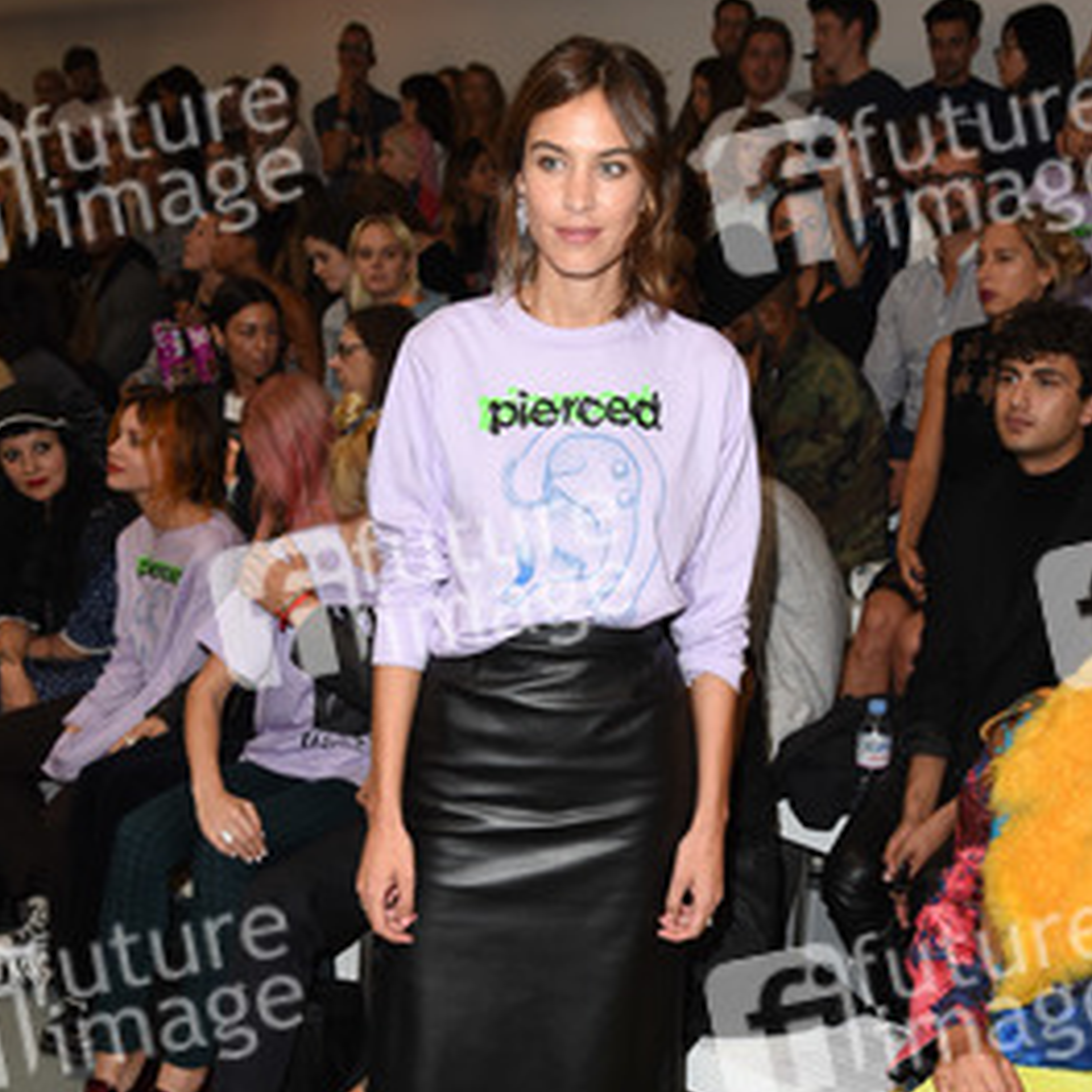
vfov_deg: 36.8
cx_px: 544
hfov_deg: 37.6
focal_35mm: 45
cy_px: 798
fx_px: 1606
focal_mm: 35
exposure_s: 1/200
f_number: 5.6
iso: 1250
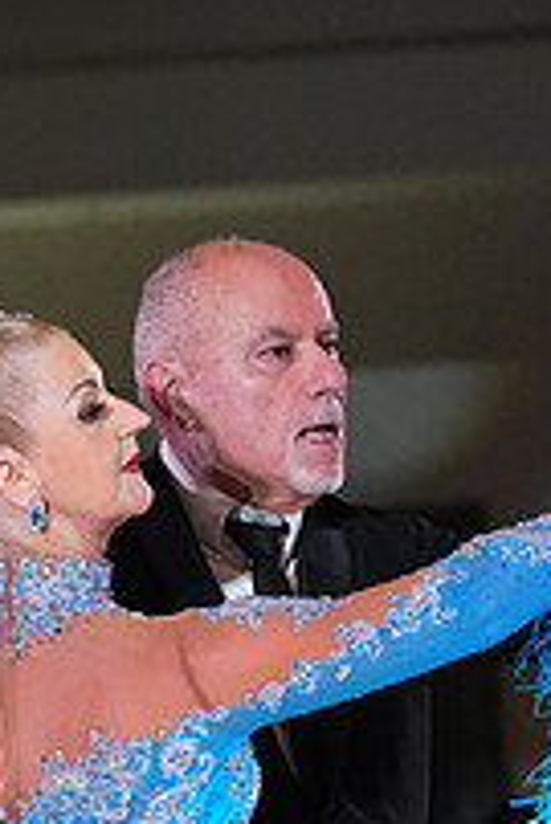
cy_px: 1036
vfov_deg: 3.8
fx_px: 12284
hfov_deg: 2.6
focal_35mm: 536
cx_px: 243
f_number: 5.6
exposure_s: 1/400
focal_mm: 187
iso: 8000
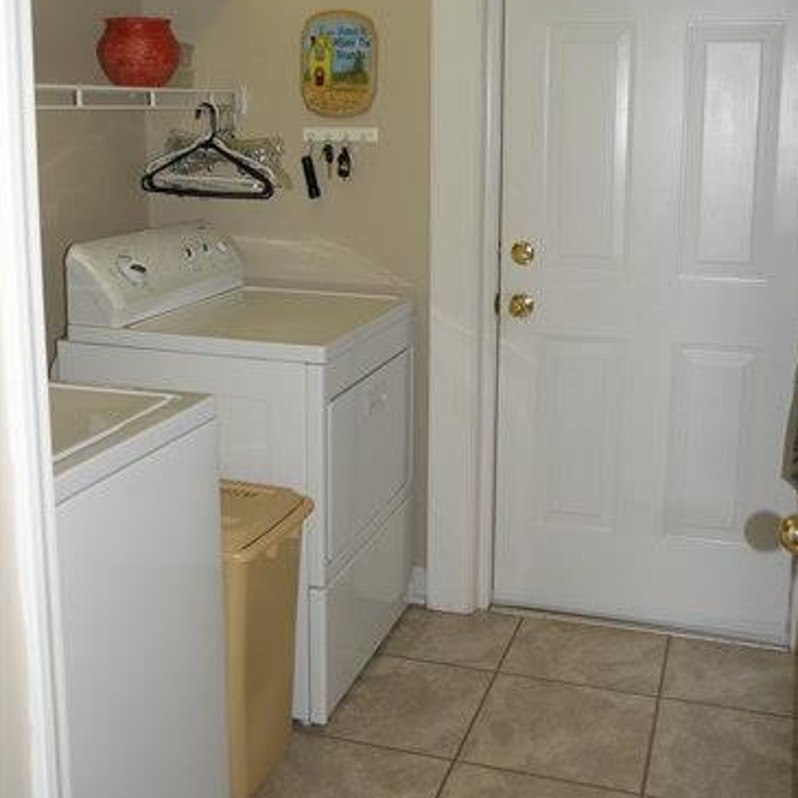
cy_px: 310
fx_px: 1043
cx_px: 397
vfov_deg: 41.6
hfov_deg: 41.9
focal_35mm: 40
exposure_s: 1/50
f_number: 3.6
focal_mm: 5.9
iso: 100
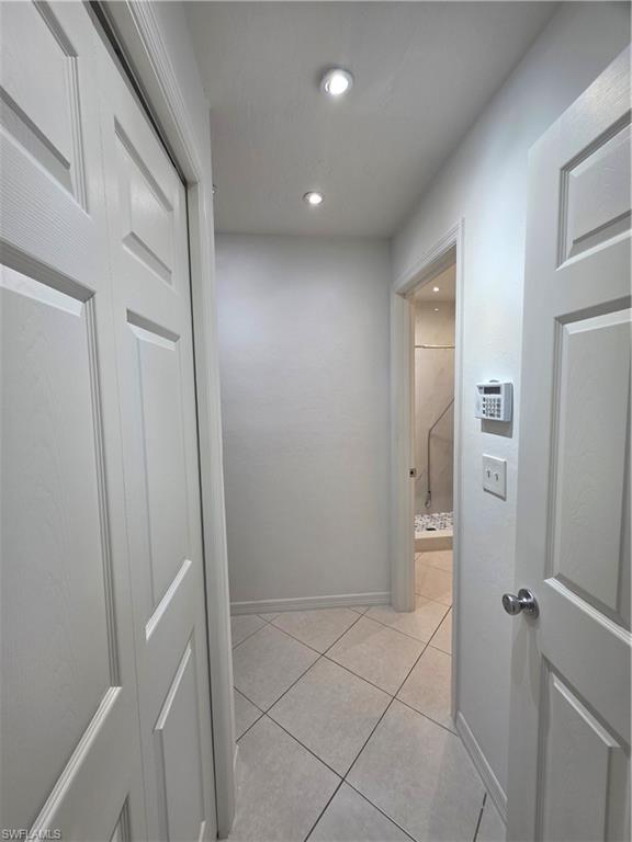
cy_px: 421
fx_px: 316
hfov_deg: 89.9
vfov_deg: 106.2
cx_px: 316
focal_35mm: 13
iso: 100
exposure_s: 1/120
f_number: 1.9
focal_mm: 2.2
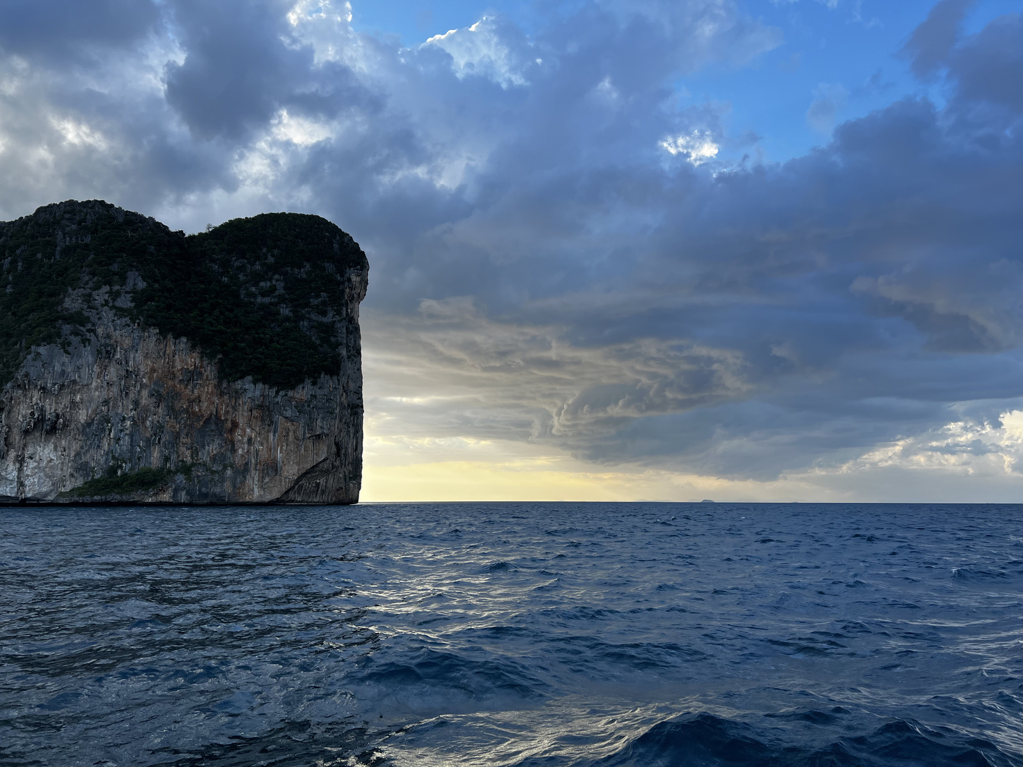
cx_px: 512
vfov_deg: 53.1
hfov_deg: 67.3
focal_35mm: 26
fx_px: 768
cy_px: 384
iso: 50
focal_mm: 5.7
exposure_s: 1/1431
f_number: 1.5
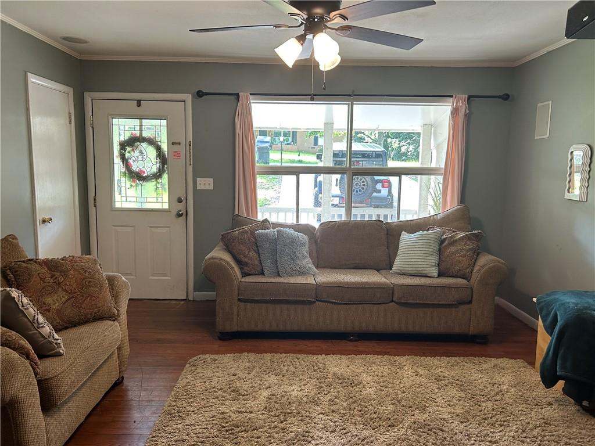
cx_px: 298
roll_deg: -0.8
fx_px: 447
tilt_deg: -7.7
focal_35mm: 26
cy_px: 223
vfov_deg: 53.1
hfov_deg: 67.3
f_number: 1.5
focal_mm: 5.7
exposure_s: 1/120
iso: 125
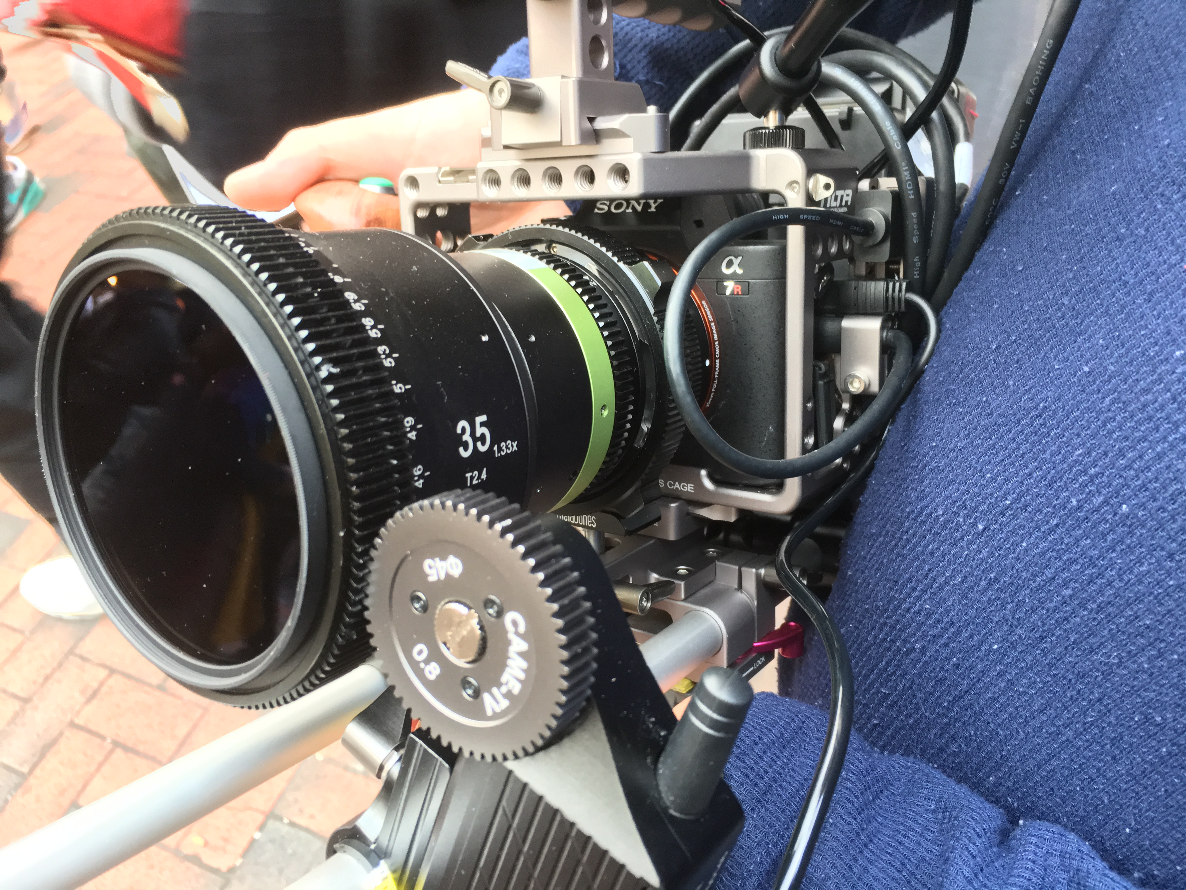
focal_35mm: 29
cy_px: 445
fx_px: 994
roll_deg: +12.7
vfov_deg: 48.2
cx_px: 593
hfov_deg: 61.7
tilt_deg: -44.1
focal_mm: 4.15
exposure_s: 1/33
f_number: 2.2
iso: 200
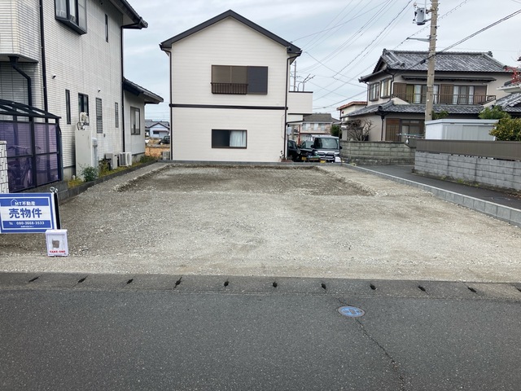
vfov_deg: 49.7
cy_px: 196
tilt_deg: -6.4
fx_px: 421
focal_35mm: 28
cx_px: 260
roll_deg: -1.9
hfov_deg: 63.4
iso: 32
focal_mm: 3.99
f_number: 1.8
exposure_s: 1/476
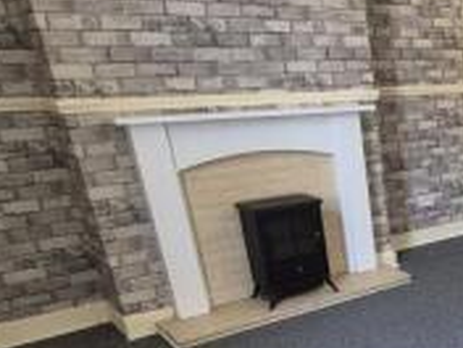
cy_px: 323
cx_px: 543
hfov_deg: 35.4
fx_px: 575
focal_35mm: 43
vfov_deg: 31.8
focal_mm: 1.74
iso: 400
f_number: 2.2
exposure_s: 1/100
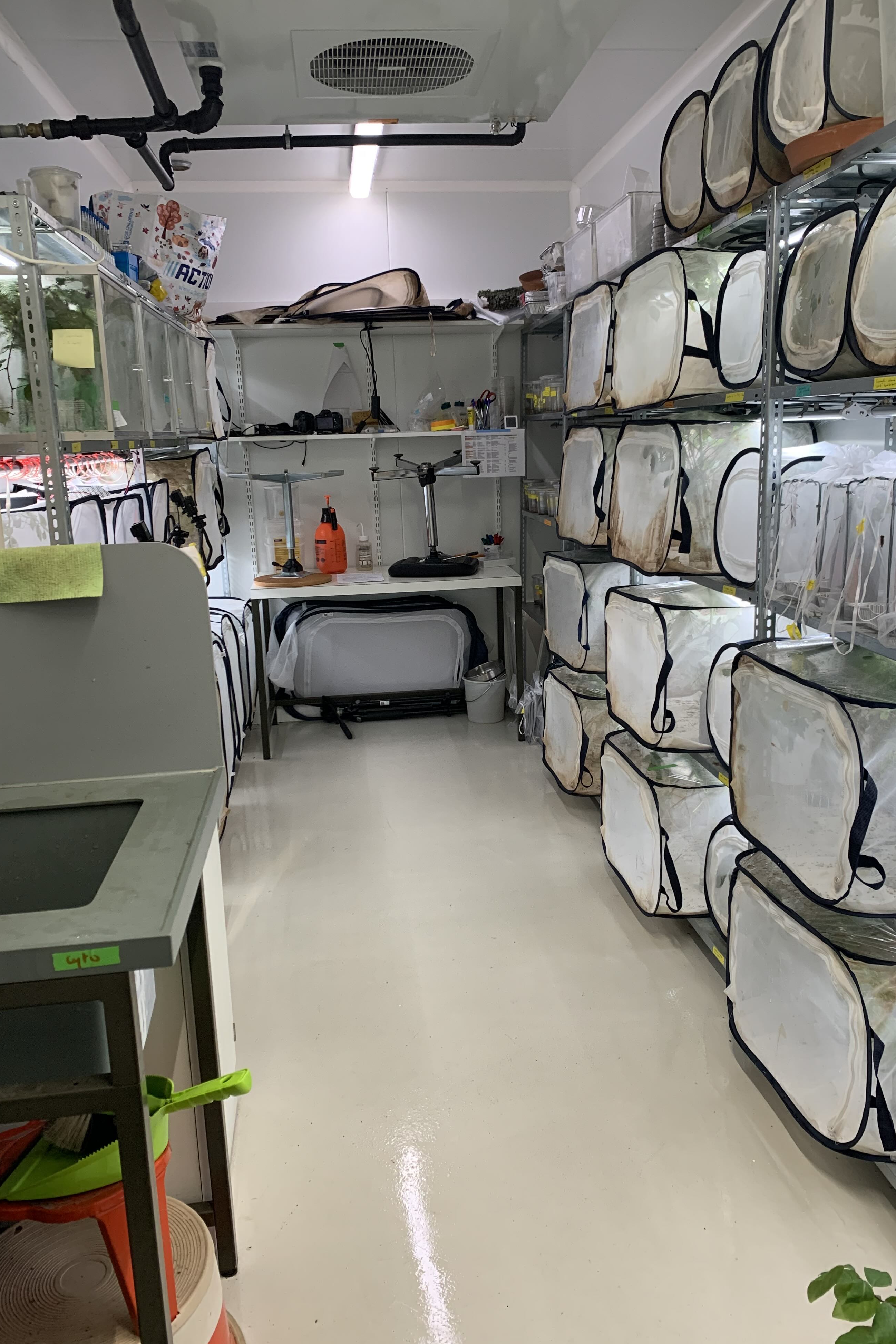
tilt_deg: -10.1
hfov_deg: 46.4
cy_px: 656
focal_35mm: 28
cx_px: 475
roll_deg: +1.4
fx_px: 1045
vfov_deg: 65.5
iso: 100
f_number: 1.8
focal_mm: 4.25
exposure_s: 1/117
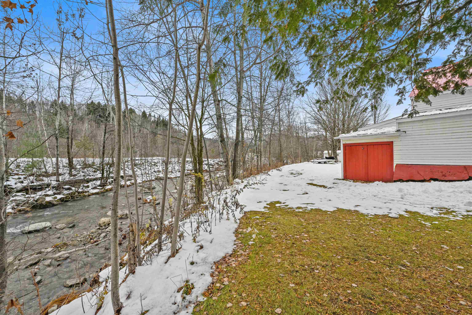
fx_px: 184
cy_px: 158
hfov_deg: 104.3
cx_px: 236
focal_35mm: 14
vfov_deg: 81.2
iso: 800
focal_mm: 14
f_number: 14
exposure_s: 1/80
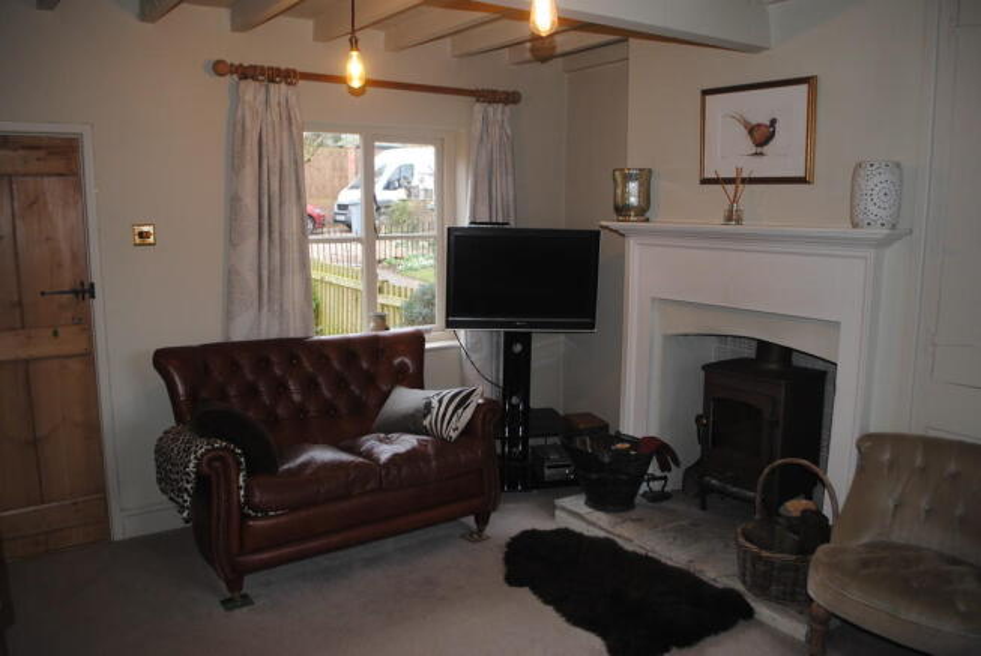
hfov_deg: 67.3
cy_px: 328
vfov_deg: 48.0
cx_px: 490
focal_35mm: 27
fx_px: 737
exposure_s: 1/60
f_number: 3.5
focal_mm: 18
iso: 200
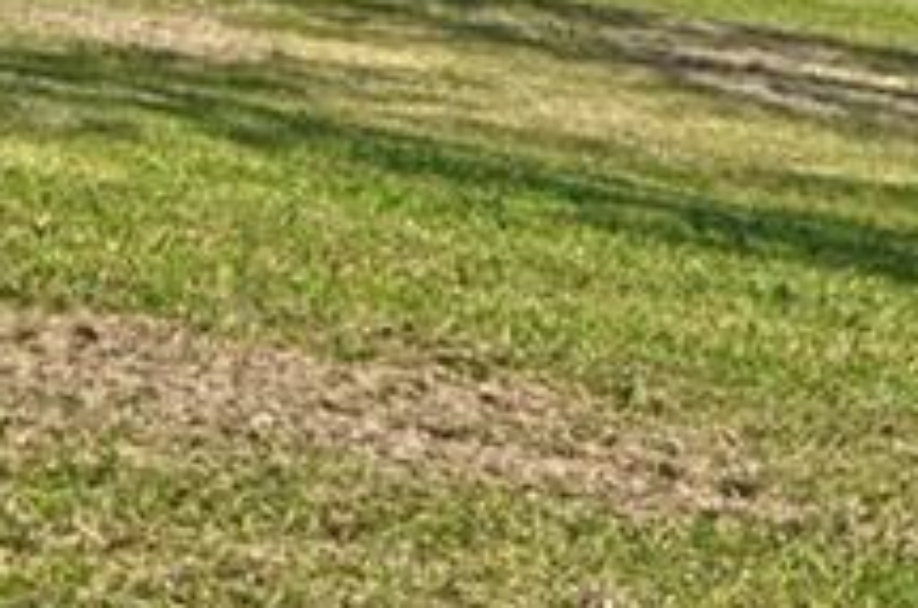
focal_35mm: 171
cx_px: -646
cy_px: -508
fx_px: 4351
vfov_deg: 7.7
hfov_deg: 11.3
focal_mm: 24
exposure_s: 1/250
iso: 220
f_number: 10
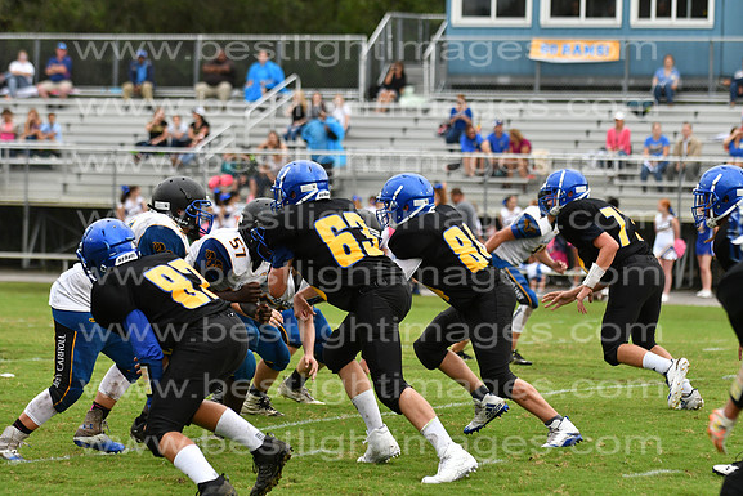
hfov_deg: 9.8
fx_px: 4356
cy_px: 248
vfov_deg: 6.5
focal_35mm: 211
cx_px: 371
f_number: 3.5
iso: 800
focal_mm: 140
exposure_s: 1/2500
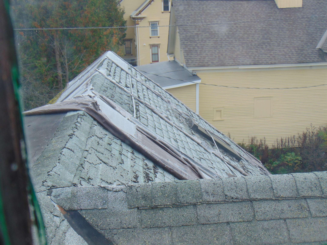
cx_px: 164
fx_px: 397
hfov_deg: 44.8
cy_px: 122
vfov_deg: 34.3
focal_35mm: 42
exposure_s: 1/400
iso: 80
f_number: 3.3
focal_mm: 7.6
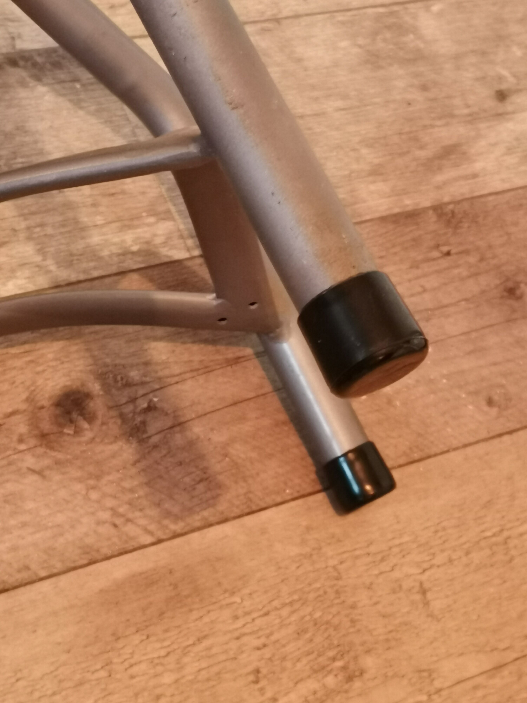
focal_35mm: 73
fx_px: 1482
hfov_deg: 20.2
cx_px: 264
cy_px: 352
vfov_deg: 26.7
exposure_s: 1/50
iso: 400
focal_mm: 4.75
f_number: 1.8
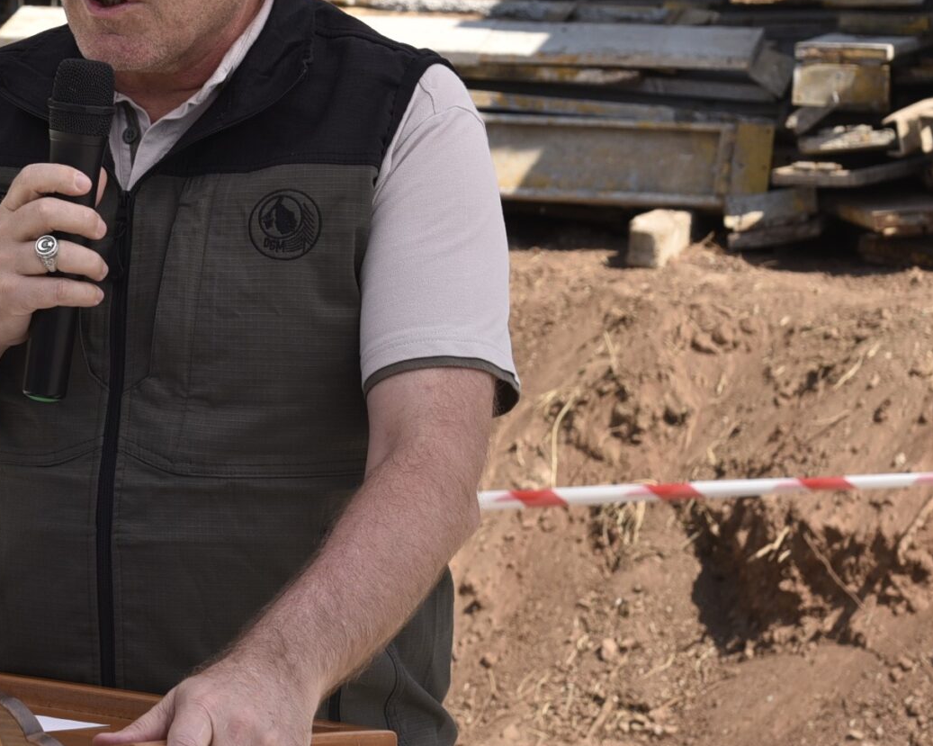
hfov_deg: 12.5
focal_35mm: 153
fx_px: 4224
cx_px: 58
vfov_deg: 10.1
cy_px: 126
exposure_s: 1/320
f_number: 9
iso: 200
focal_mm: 66
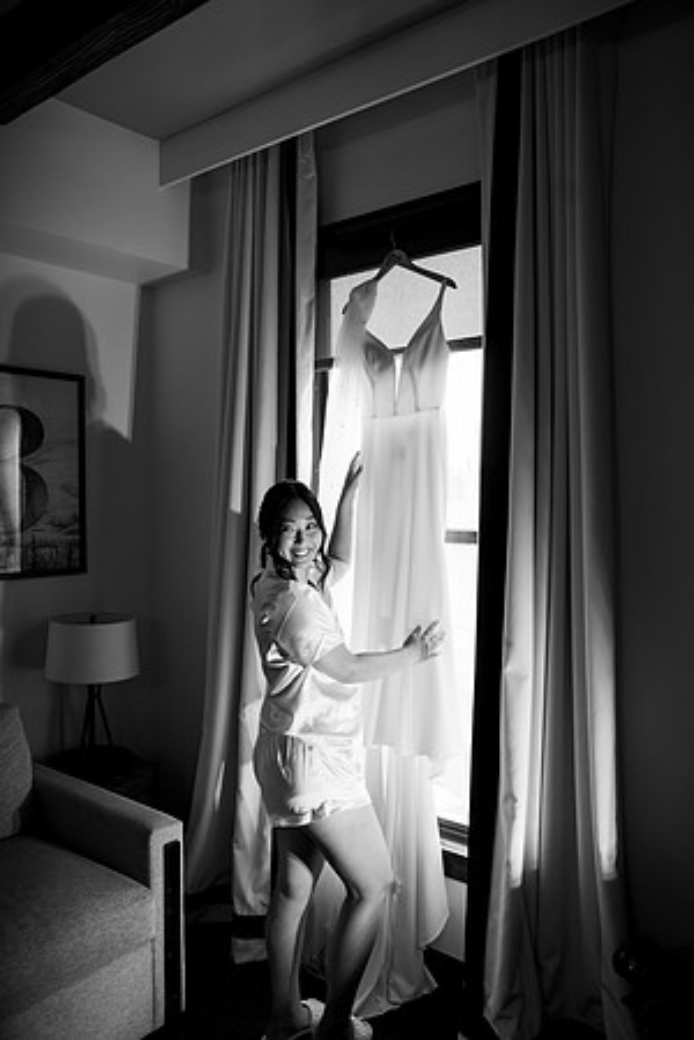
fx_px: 781
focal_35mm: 27
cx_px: 347
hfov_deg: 47.9
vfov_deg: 67.4
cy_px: 520
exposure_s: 1/400
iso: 1000
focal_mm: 27
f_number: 2.8
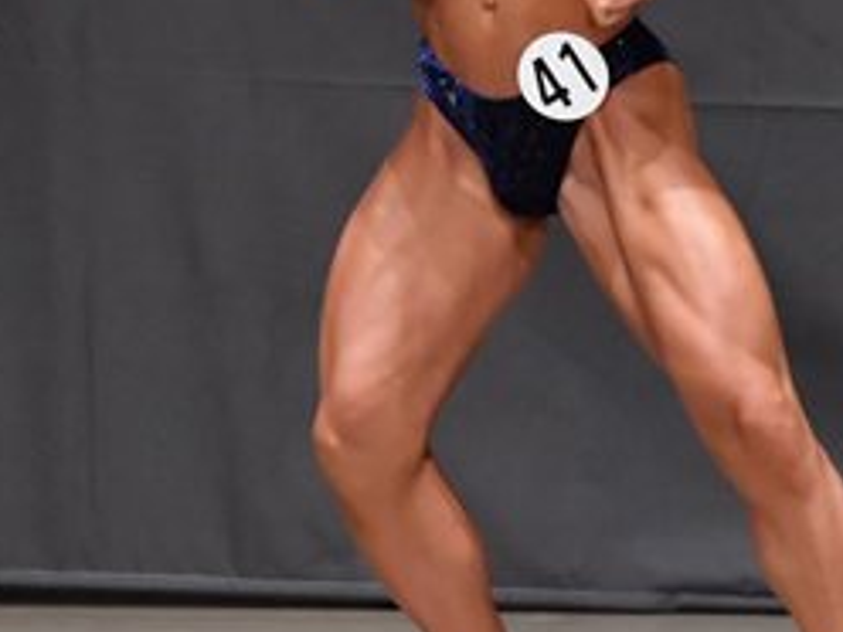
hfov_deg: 2.9
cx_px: 641
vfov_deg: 2.2
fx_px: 16487
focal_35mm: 677
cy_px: 136
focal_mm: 150
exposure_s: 1/400
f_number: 5.6
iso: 6400
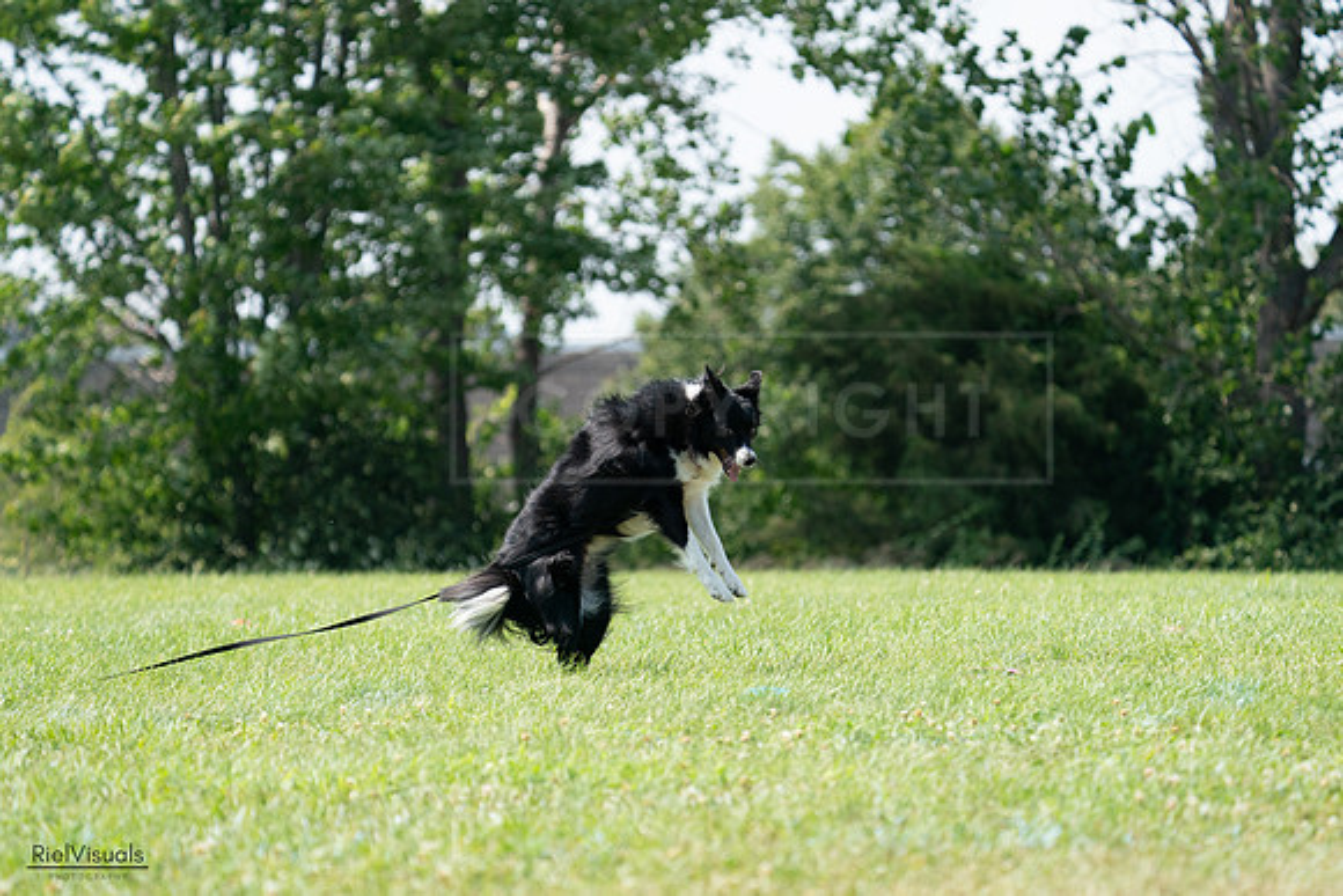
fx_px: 8907
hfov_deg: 8.6
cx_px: 686
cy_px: 448
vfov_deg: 5.8
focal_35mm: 239
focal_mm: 230
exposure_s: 1/4000
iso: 1600
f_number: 5.6
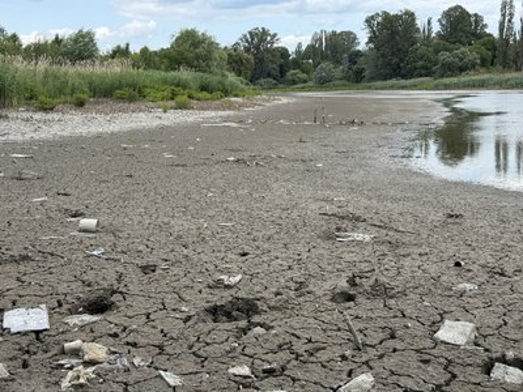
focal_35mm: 48
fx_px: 725
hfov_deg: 39.7
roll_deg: +1.0
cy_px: 196
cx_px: 262
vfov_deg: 30.3
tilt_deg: -8.1
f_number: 1.78
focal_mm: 6.76
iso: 64
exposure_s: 1/1923
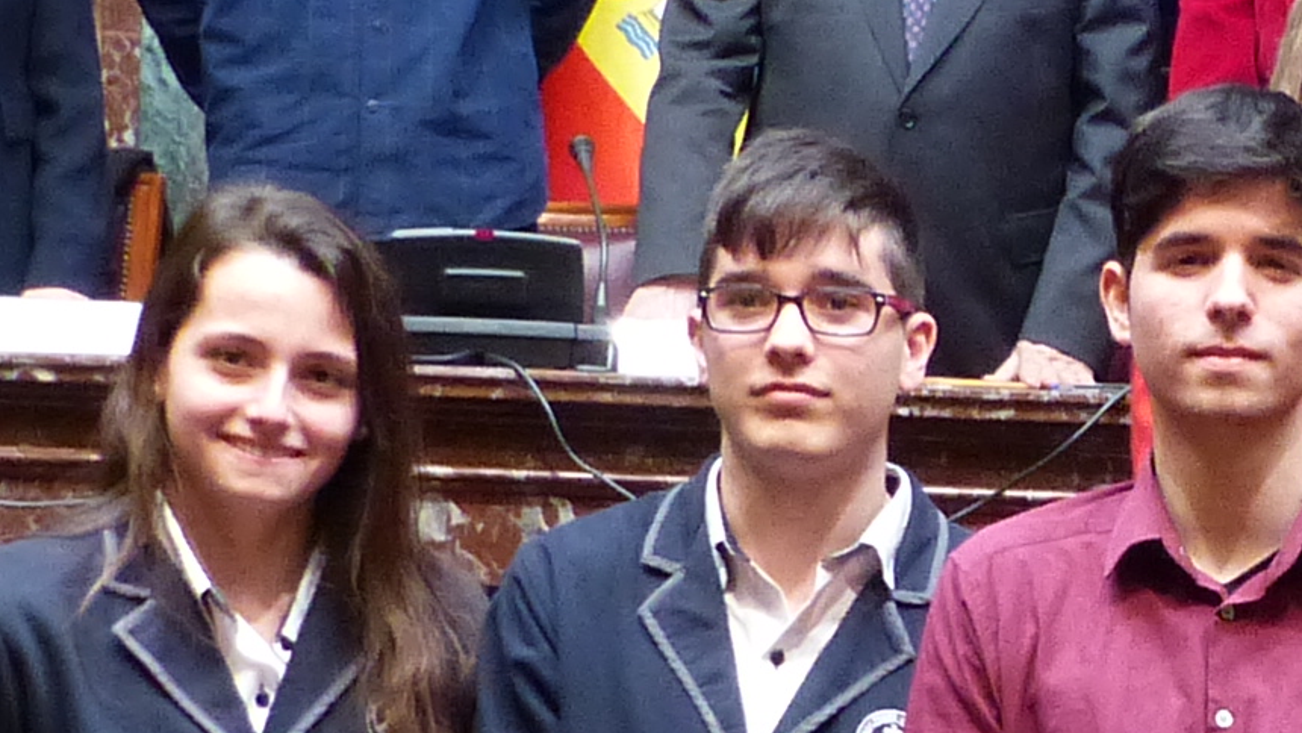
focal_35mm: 147
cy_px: 486
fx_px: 5076
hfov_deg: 14.4
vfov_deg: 8.3
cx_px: 1269
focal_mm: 5.2
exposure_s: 1/15
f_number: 2.8
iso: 400
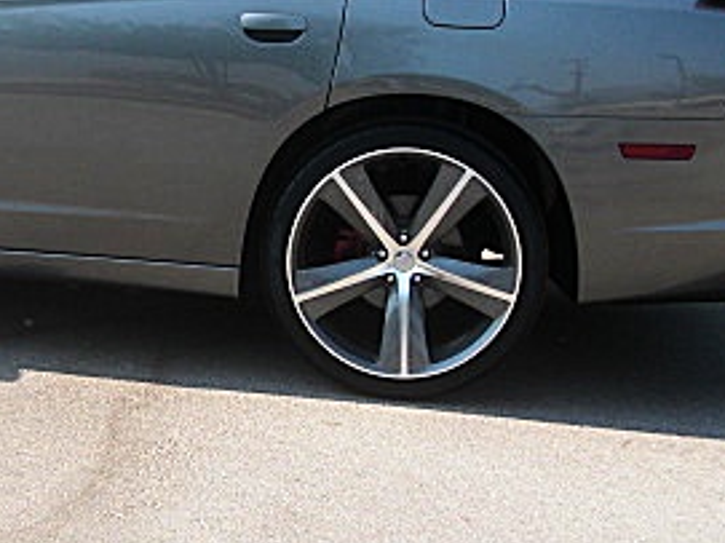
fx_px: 1779
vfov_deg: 17.3
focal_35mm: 85
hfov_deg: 22.3
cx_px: 35
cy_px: 249
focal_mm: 6.3
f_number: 2.8
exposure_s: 1/400
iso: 50
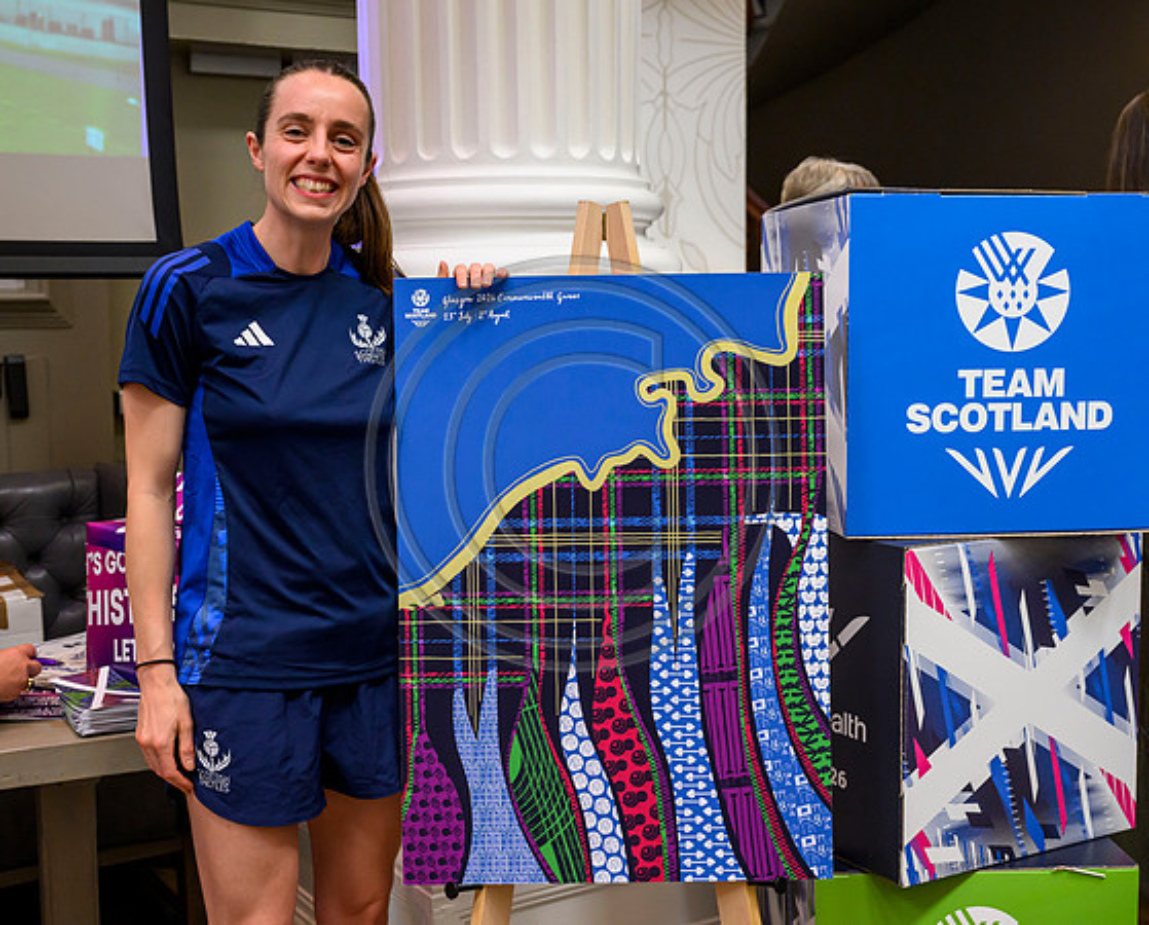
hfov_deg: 41.2
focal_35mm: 45
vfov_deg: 33.7
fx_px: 1527
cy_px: 455
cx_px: 580
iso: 4000
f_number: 4.5
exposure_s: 1/200
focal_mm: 39
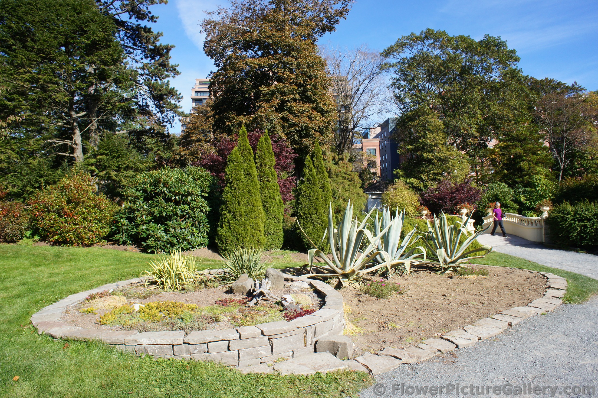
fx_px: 398
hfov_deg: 73.8
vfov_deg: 53.0
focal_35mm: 24
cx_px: 299
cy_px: 199
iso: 200
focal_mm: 16
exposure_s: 1/200
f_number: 13
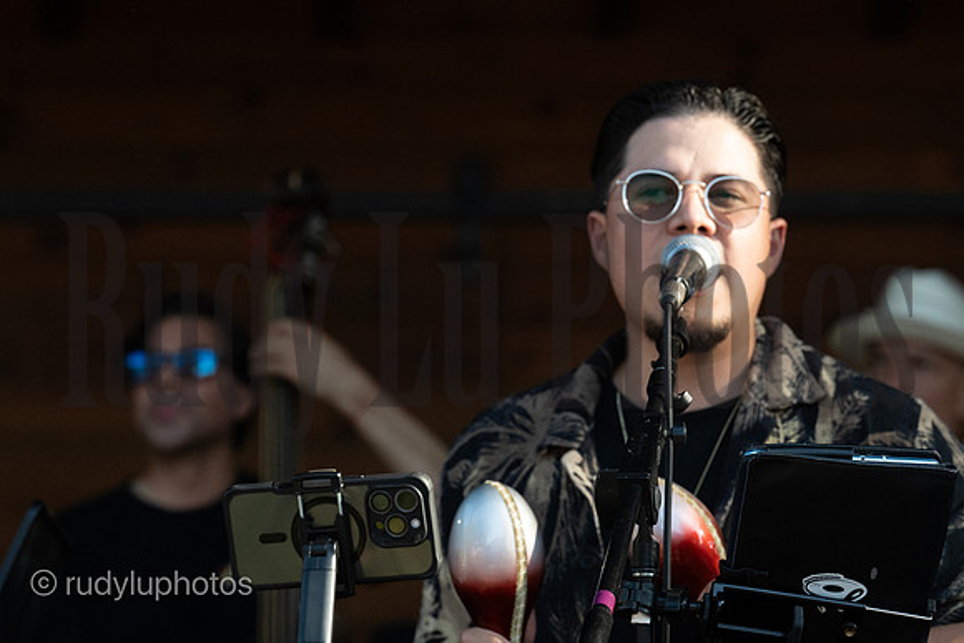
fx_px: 3937
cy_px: 322
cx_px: 482
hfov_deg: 14.0
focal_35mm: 147
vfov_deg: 9.3
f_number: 4
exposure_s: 1/3200
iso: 2500
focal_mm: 98
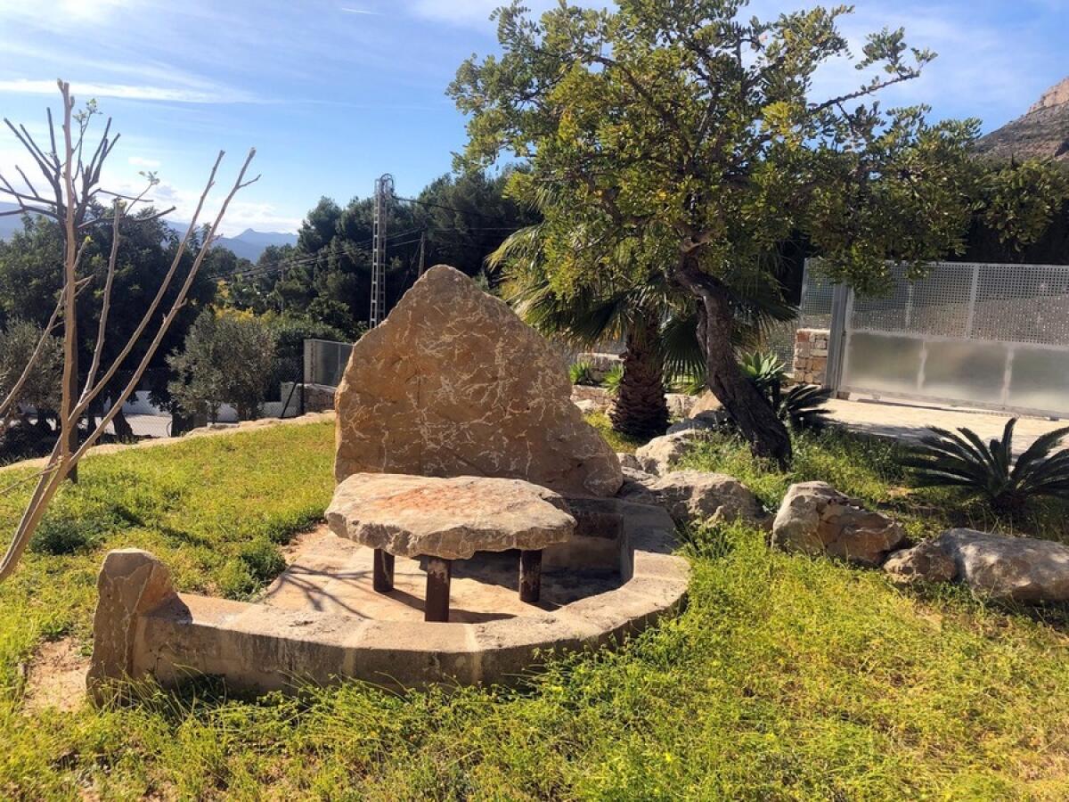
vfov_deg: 49.7
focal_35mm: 28
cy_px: 401
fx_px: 865
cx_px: 534
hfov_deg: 63.4
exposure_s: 1/1656
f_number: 1.8
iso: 20
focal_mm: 3.99
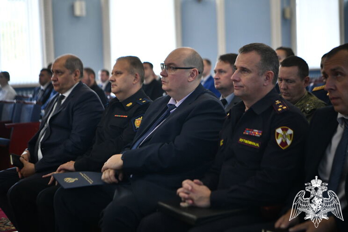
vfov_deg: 19.5
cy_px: 116
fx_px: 677
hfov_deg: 28.8
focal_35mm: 70
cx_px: 174
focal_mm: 70
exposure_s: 1/250
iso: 2000
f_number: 2.8
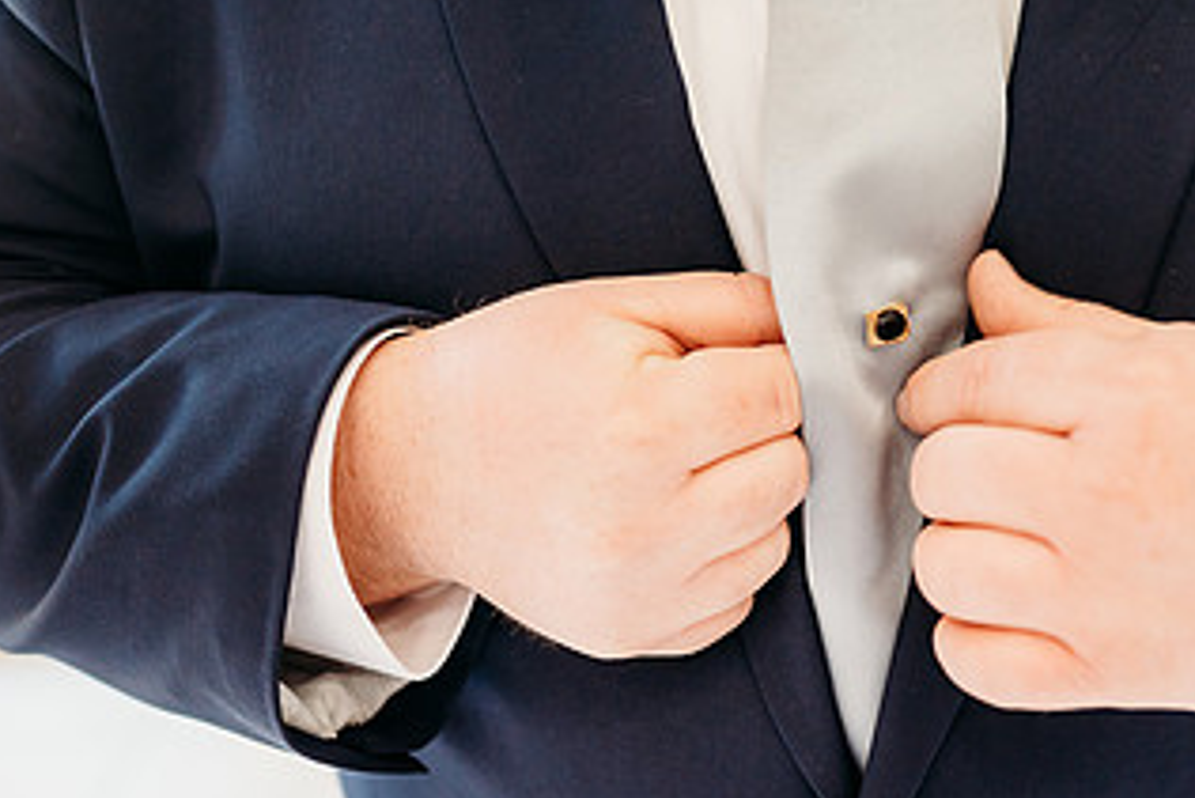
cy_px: 543
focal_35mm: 44
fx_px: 1461
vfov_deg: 30.3
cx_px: 840
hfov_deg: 43.6
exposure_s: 1/160
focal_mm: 24
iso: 320
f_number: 1.8
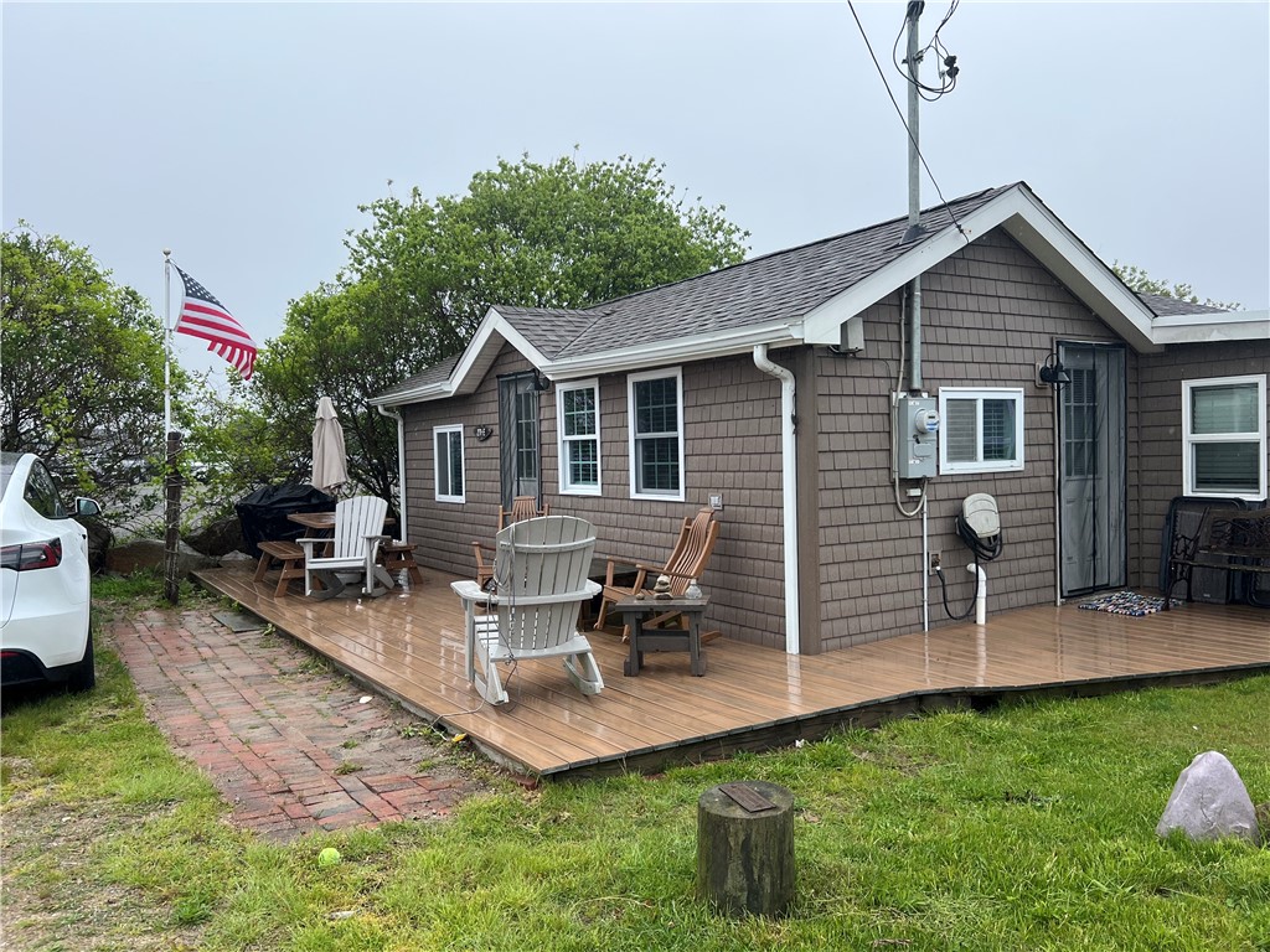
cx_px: 635
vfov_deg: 53.1
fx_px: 954
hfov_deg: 67.3
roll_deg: +1.5
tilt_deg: -2.2
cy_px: 476
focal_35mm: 26
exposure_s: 1/1266
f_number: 1.5
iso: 50
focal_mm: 5.7
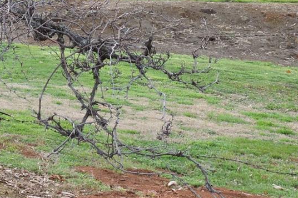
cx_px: 127
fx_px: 1324
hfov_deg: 12.8
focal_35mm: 160
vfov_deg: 8.5
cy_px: 21
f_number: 4
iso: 100
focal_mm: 9.9
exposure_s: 1/100
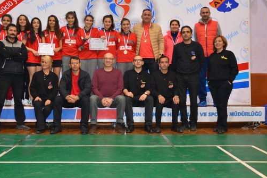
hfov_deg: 46.4
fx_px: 312
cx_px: 124
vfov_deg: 31.8
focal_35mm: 42
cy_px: 66
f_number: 3.8
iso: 800
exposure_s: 1/60
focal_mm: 22
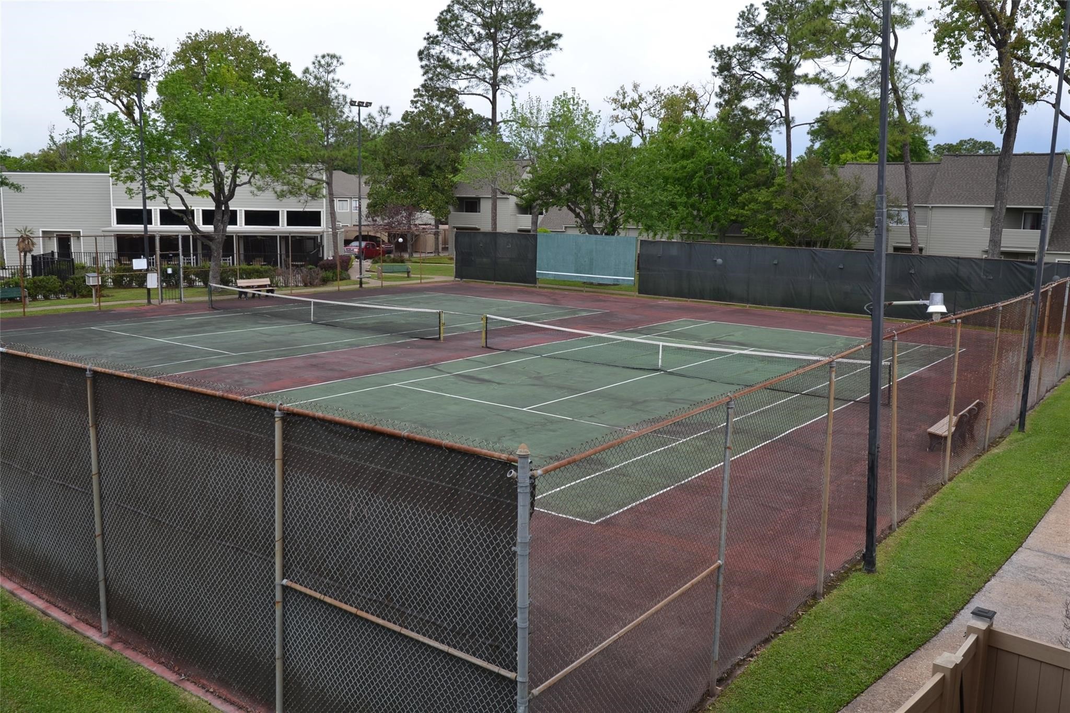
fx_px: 892
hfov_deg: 61.9
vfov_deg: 43.6
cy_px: 356
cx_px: 535
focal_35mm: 30
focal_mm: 20
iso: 100
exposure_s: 1/160
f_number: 6.3
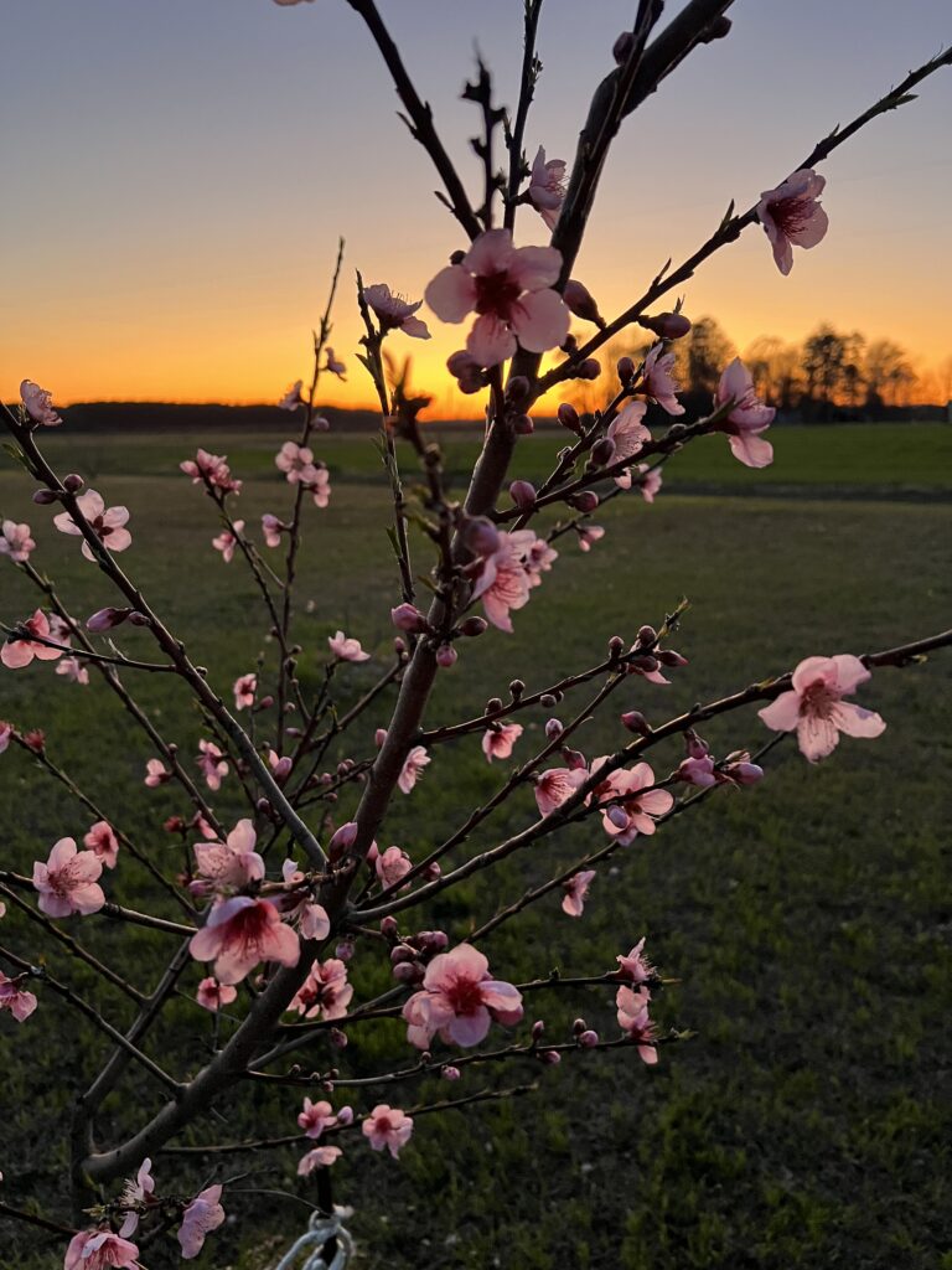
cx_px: 476
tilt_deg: -12.0
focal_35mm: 26
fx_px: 953
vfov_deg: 67.3
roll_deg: +0.6
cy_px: 635
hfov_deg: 53.1
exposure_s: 1/47
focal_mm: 5.7
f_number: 1.5
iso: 500
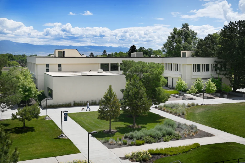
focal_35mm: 42
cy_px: 82
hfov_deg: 46.4
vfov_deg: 31.8
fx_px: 286
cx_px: 122
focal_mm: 42
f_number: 8
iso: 100
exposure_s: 1/500
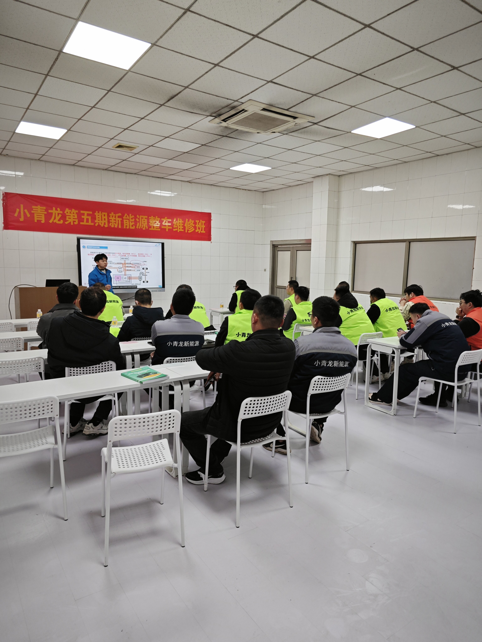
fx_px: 427
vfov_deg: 73.9
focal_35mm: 23
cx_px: 241
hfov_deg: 58.9
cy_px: 321
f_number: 1.8
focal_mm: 5.43
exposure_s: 1/120
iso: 200
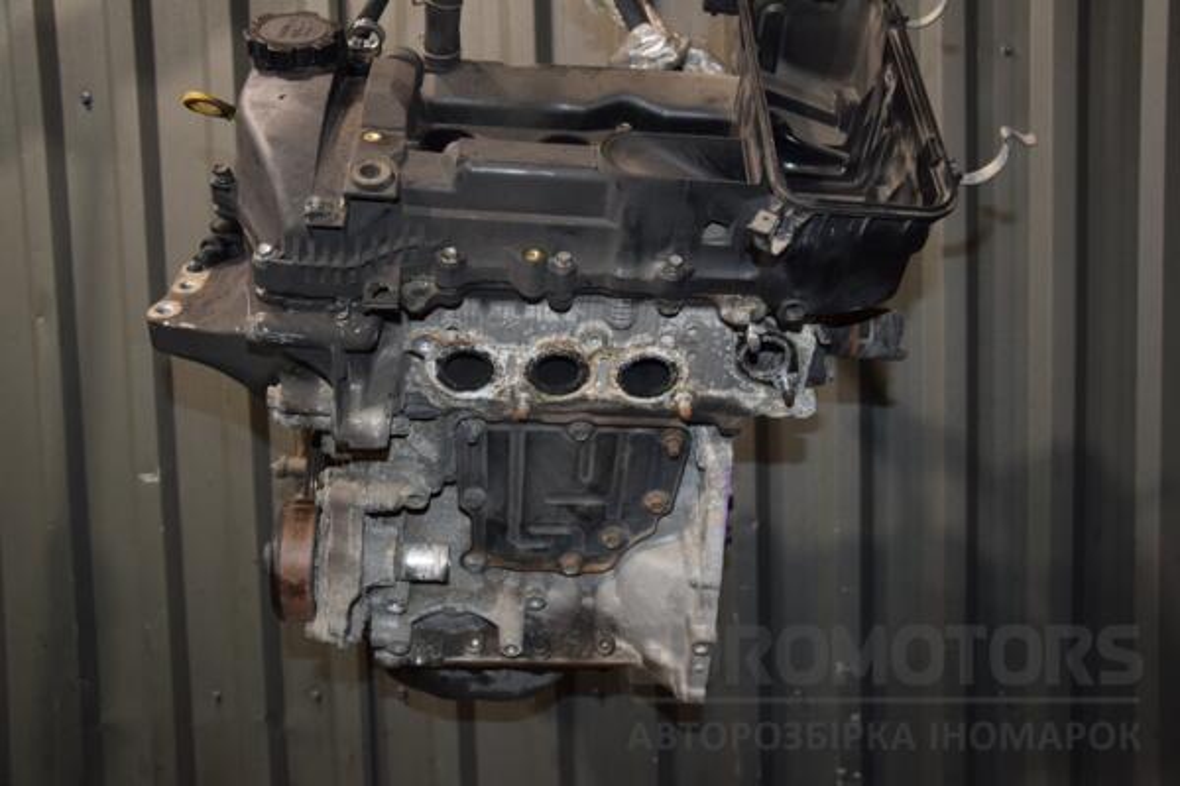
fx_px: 1180
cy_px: 393
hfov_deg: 53.1
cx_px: 590
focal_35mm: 36
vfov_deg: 36.9
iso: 800
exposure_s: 1/60
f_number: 5
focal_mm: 24
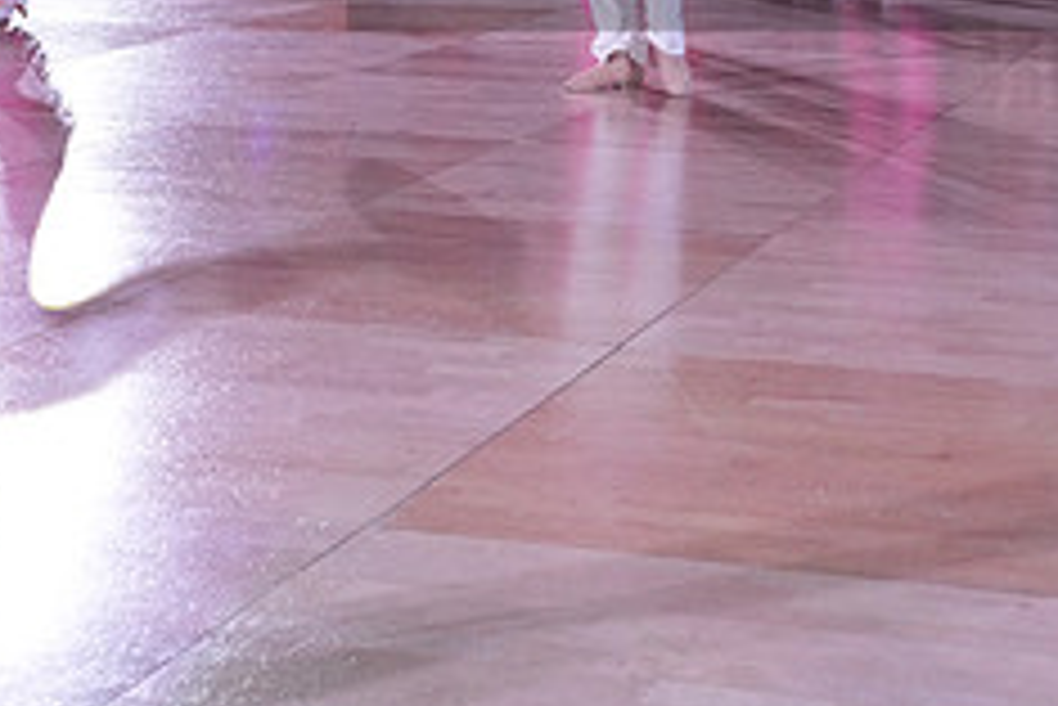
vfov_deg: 17.8
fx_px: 2176
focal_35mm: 74
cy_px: -88
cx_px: 837
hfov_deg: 26.8
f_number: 5
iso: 2500
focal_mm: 30
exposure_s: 1/250
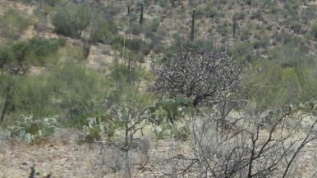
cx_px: 256
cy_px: 128
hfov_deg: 26.3
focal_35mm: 79
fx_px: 664
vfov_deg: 15.2
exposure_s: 1/89
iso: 50
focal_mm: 5.8
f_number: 8.5
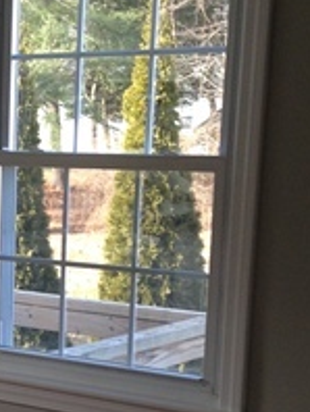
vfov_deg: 17.4
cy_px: 390
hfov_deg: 12.8
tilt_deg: -10.4
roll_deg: -1.2
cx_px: -123
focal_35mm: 111
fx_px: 1323
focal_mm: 4.12
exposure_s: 1/120
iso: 80
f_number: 2.4
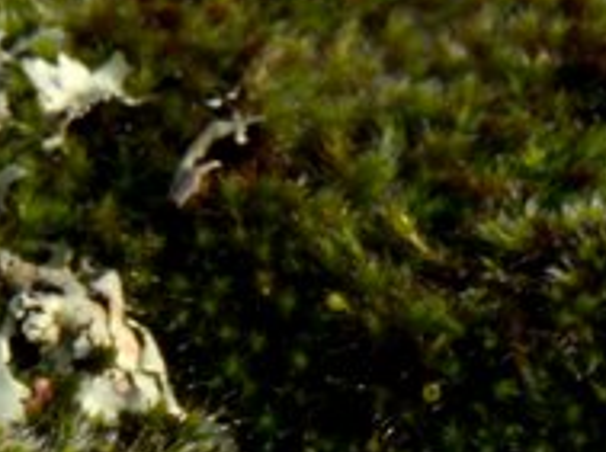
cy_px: 853
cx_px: 907
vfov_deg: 8.5
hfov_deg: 11.4
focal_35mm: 167
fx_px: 2918
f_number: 8.9
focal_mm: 7.5
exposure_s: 1/160
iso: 80
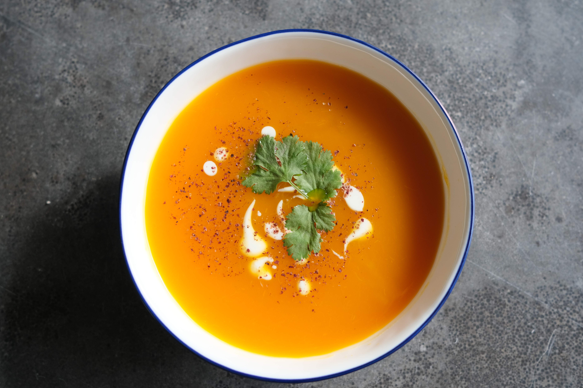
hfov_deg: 49.5
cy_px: 198
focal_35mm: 39
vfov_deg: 34.2
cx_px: 280
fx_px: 632
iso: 320
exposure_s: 1/340
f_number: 3.6
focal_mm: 23
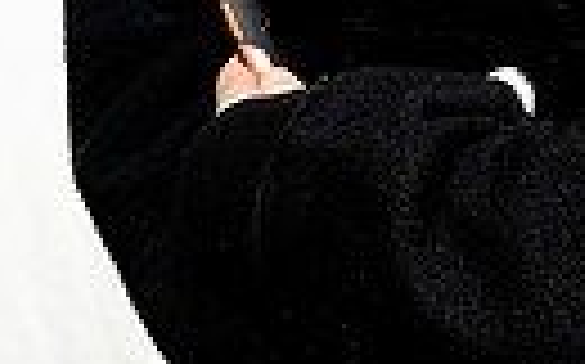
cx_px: 911
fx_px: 5289
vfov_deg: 3.9
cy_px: -620
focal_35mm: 332
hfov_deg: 6.2
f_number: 8
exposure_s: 1/250
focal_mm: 62
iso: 160
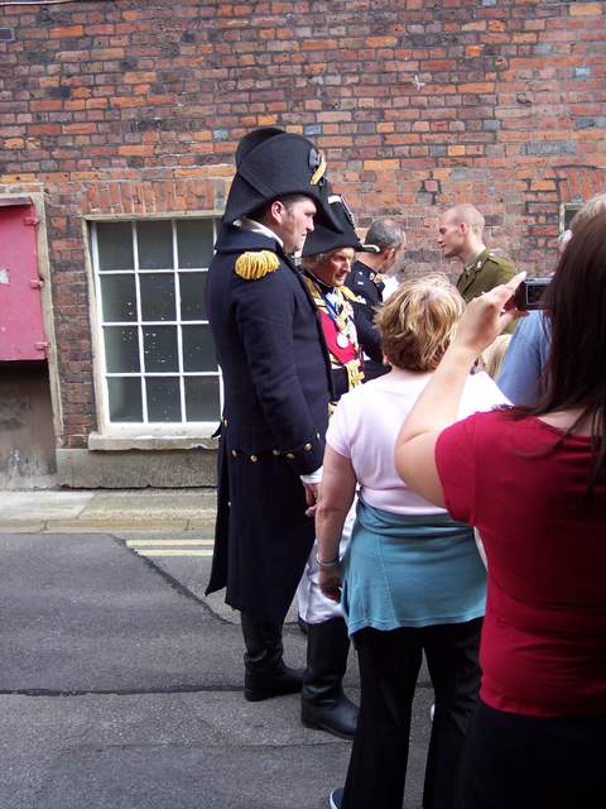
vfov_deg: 49.0
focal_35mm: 38
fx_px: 887
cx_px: 303
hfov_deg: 37.7
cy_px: 404
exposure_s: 1/250
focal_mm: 8
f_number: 2.8
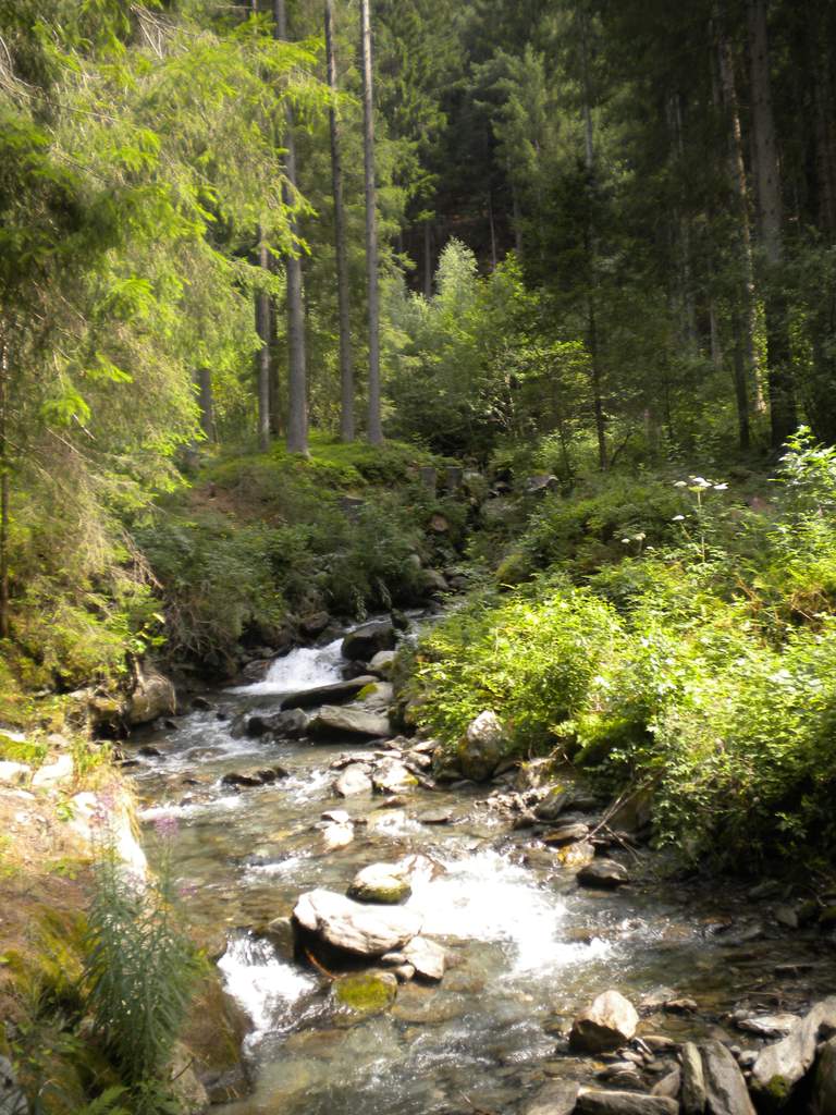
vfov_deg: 52.6
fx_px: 1127
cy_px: 558
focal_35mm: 35
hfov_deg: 40.7
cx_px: 418
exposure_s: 1/197
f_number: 3.1
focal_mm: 6.3
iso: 80
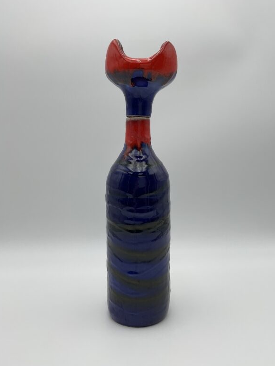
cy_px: 186
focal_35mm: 30
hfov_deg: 46.8
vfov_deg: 60.0
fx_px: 318
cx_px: 137
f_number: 1.8
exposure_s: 1/435
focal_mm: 3
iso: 16
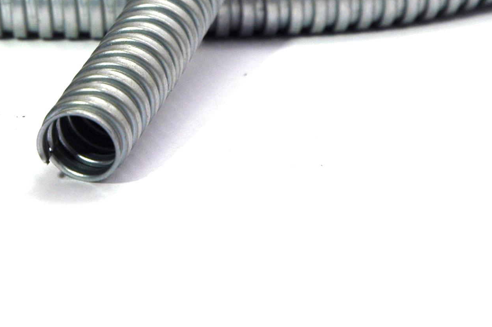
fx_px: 3441
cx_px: 121
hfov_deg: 8.2
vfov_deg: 5.4
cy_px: -52
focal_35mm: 252
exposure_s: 1/250
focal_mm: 70
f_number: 8
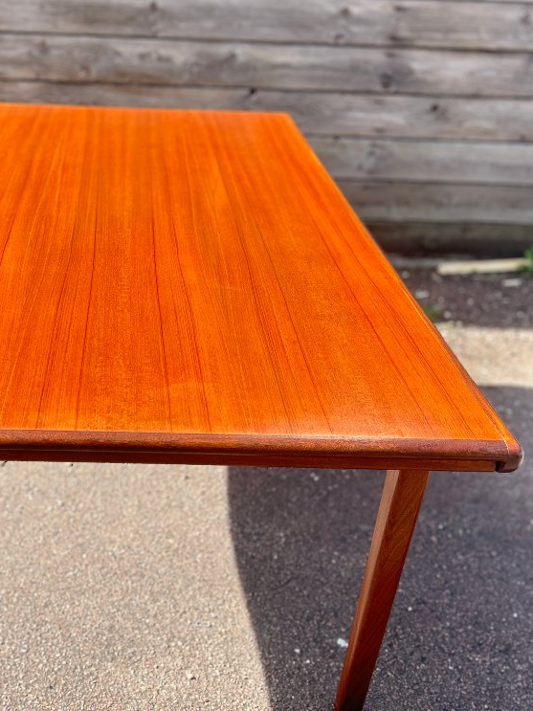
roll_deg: -1.3
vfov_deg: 44.7
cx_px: 112
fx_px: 863
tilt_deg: -32.1
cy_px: 394
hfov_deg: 33.4
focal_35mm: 42
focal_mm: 5.7
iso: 50
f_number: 1.5
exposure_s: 1/552
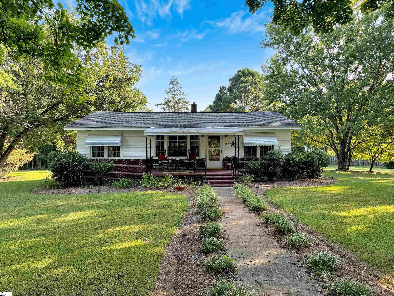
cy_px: 148
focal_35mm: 24
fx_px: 273
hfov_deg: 71.6
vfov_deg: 56.8
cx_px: 197
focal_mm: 6.76
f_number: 1.8
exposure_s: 1/600
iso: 80
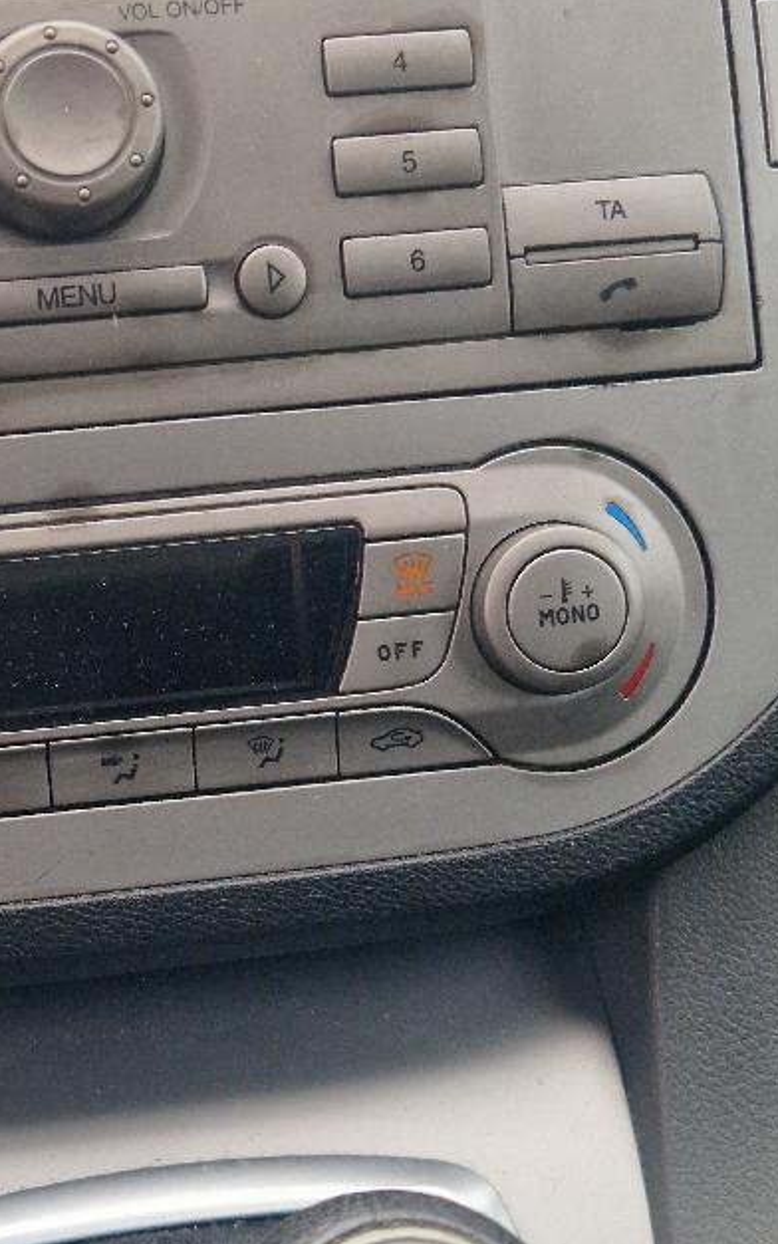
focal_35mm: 70
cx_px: 127
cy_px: 665
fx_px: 2374
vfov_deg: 29.4
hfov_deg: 18.4
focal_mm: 5.4
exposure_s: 1/50
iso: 50
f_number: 1.8
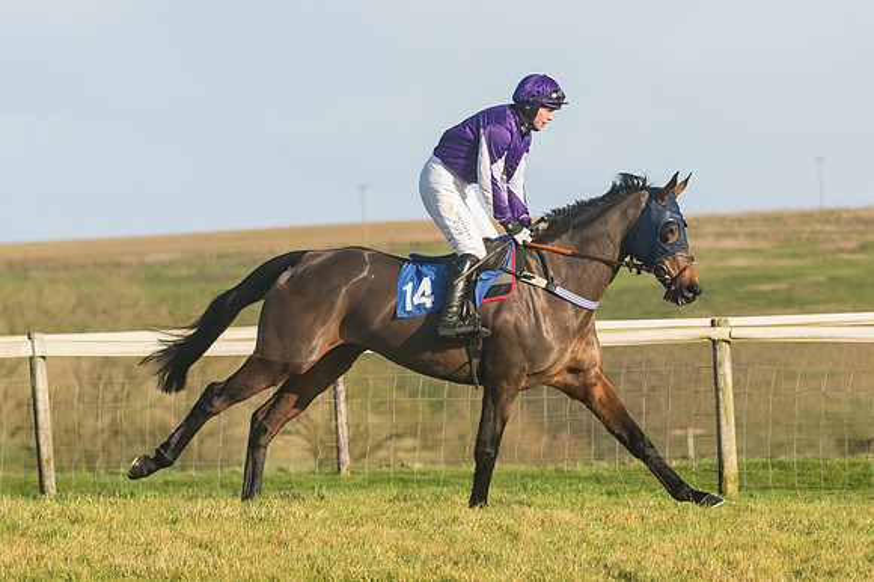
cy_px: 291
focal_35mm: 232
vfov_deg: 5.9
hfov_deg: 8.9
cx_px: 437
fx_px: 5629
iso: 400
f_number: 5
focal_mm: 155
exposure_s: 1/5000
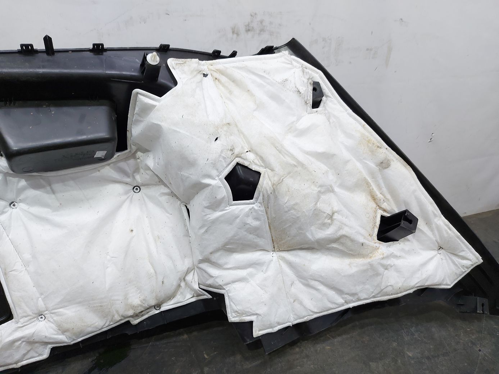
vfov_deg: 56.8
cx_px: 250
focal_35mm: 24
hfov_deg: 71.6
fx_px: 346
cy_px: 187
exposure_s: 1/50
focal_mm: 5.23
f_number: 1.8
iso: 100
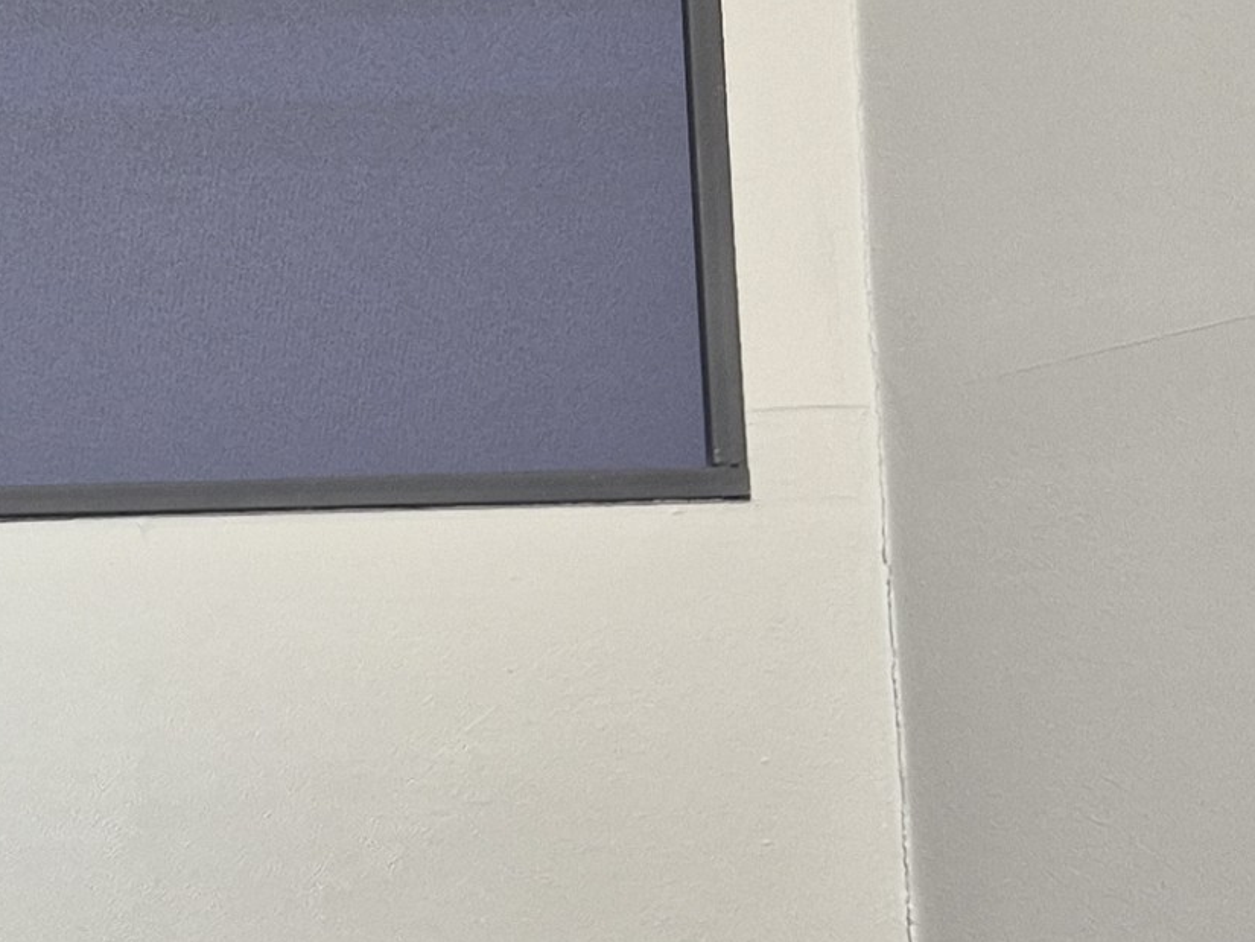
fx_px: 3880
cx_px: -1028
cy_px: 1070
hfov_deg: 15.6
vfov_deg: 13.5
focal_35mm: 107
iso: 100
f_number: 1.8
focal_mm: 5.4
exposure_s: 1/120
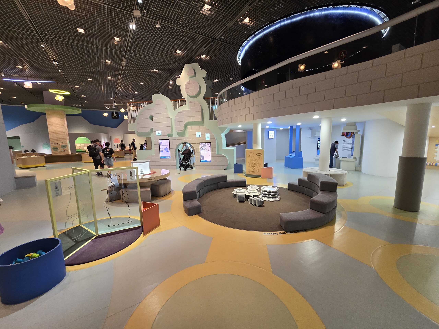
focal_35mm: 13
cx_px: 220
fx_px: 165
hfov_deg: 106.2
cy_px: 164
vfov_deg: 89.9
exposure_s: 1/60
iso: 320
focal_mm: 2.2
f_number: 2.2
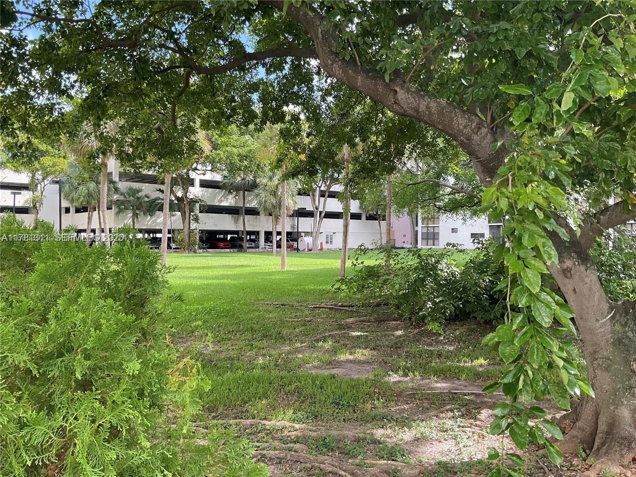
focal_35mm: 29
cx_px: 318
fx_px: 533
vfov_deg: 48.2
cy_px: 238
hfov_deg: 61.7
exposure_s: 1/223
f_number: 1.8
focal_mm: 3
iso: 16
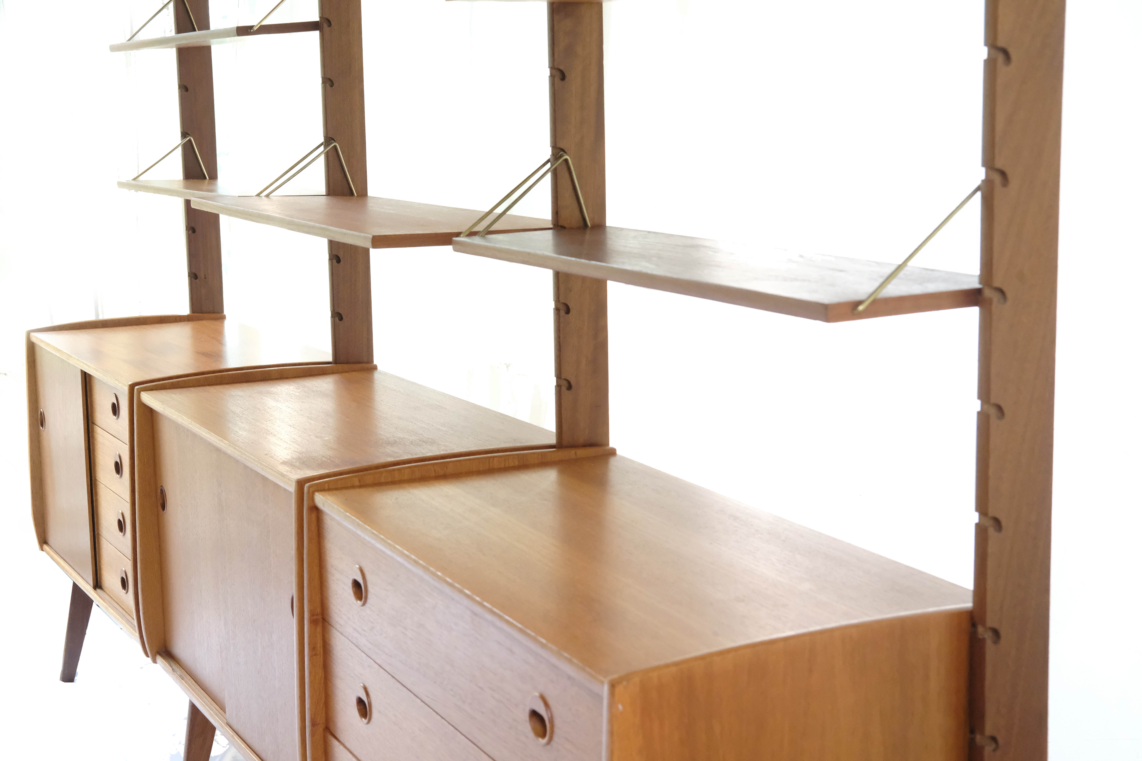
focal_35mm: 53
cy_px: 380
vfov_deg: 25.5
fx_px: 1681
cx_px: 571
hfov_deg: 37.5
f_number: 6.4
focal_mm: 35
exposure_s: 1/125
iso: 6400
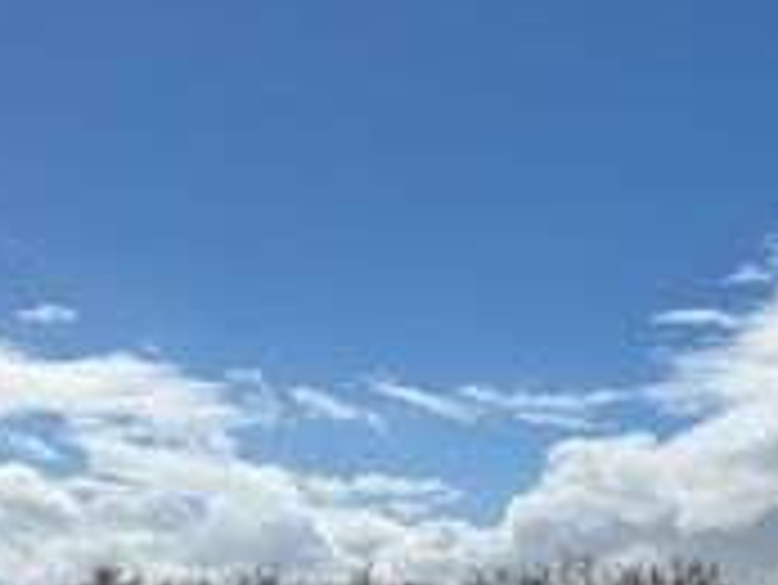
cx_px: 234
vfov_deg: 18.3
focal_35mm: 75
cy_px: 758
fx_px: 1687
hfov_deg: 25.8
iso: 50
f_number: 1.5
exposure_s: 1/11364
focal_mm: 5.7
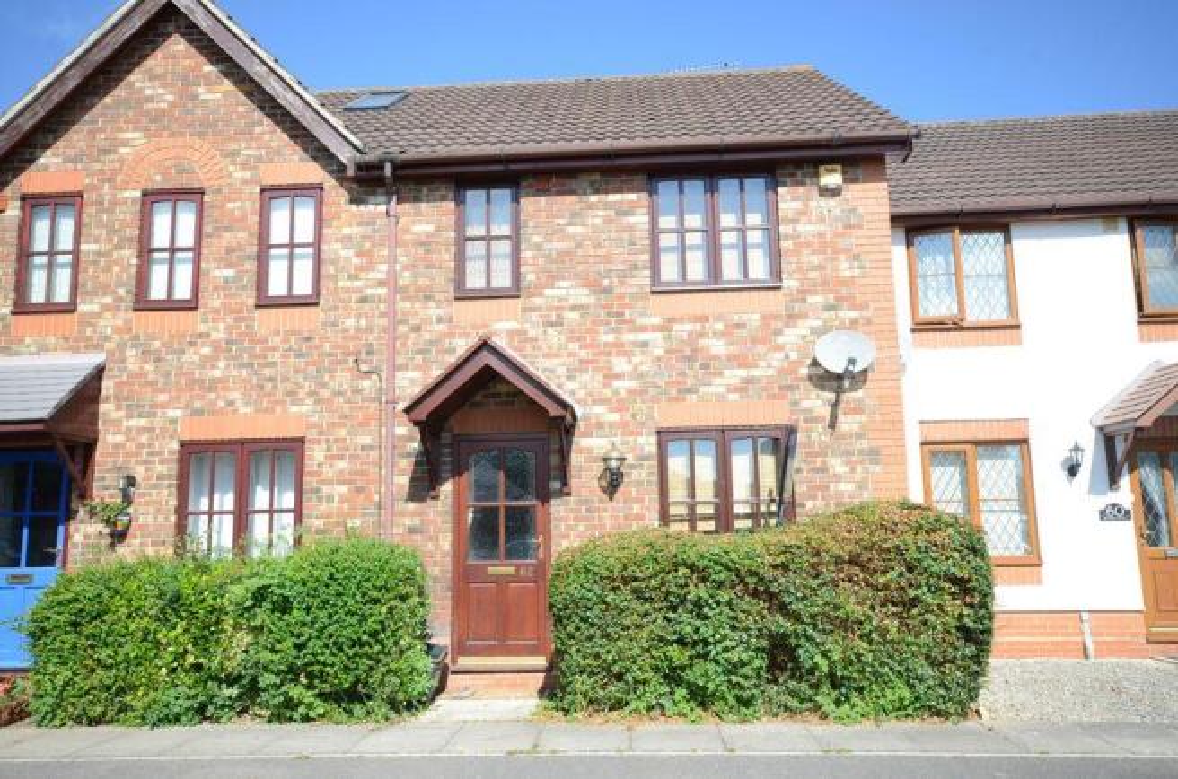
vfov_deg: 47.7
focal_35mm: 27
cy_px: 390
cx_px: 589
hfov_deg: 67.5
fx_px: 881
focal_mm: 18
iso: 250
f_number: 8
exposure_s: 1/250
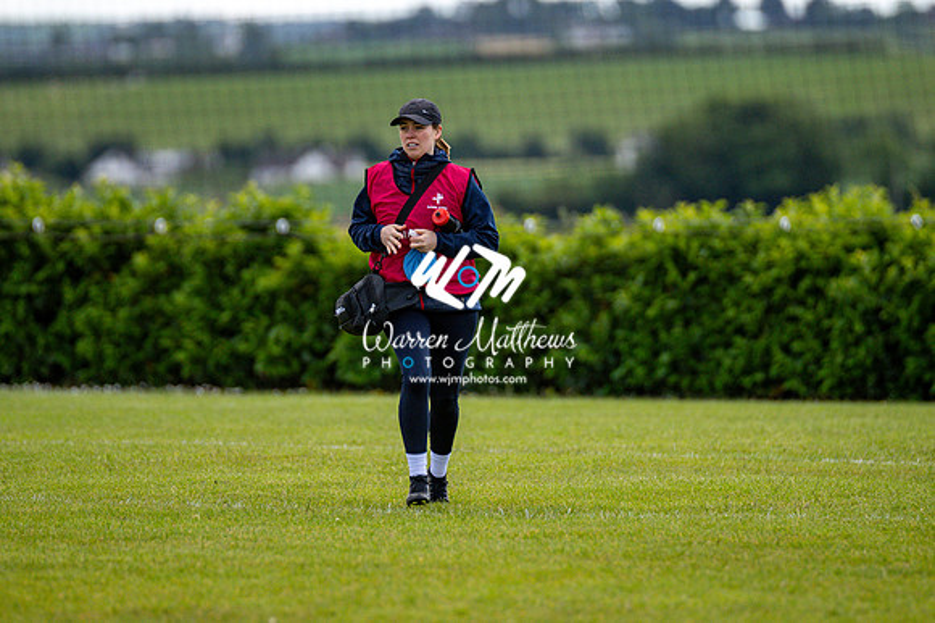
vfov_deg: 3.1
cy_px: 312
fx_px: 11680
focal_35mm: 450
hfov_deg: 4.6
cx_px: 468
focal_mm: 300
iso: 1000
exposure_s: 1/6400
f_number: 2.8
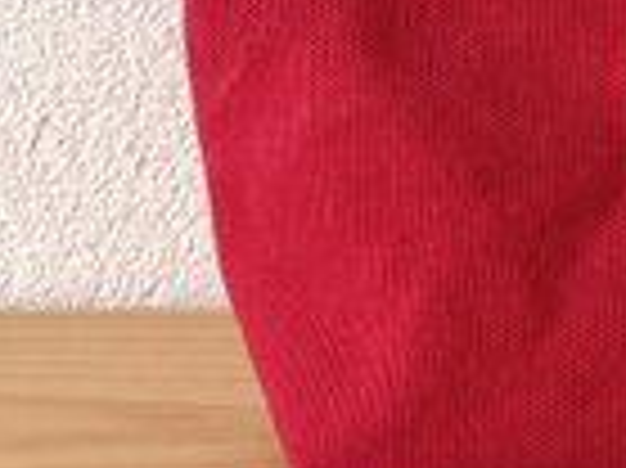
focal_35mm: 172
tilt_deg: -8.5
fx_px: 3108
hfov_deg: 11.2
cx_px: 786
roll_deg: -0.8
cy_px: -405
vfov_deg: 8.3
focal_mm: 3.99
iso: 20
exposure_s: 1/168
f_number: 1.8
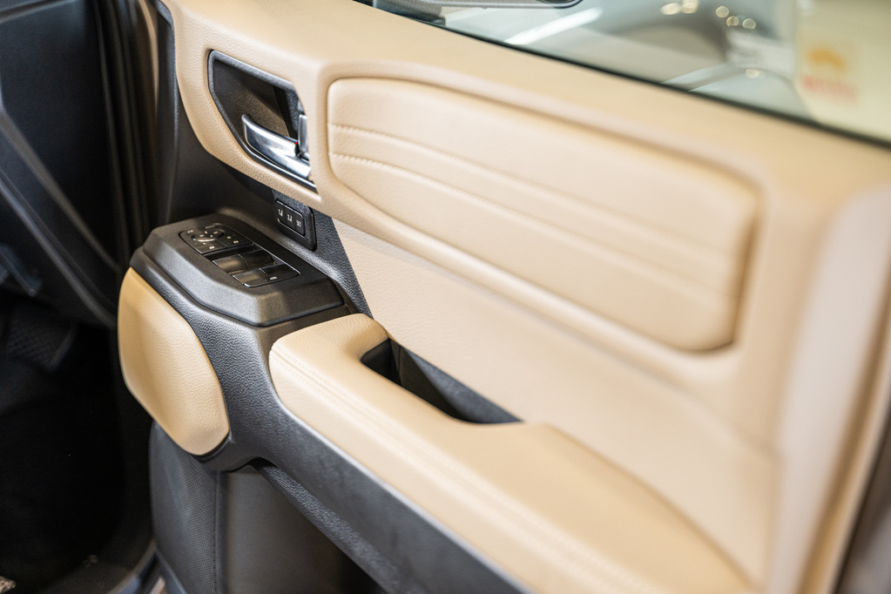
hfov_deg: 33.4
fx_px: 1485
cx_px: 446
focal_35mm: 60
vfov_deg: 22.6
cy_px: 297
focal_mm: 60
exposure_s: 1/125
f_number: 2.8
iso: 800
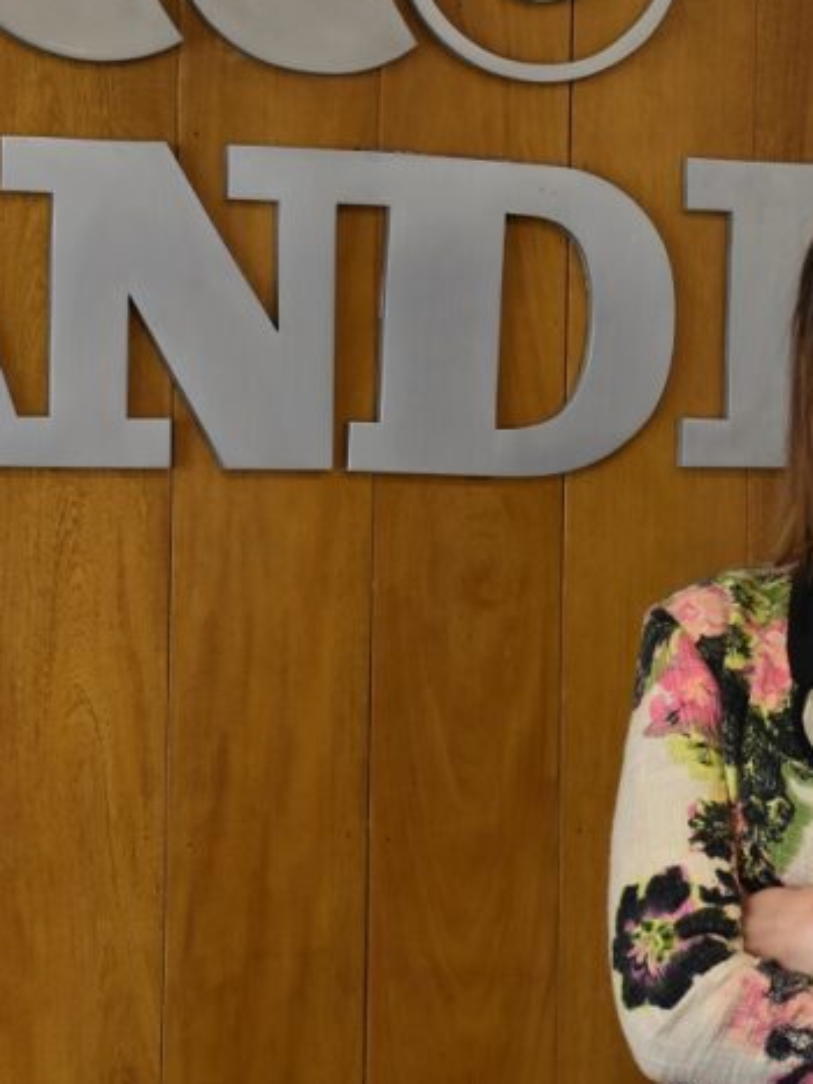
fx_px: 3384
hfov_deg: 13.7
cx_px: 511
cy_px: 422
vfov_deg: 18.2
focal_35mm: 108
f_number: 4.2
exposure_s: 1/60
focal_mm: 35
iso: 450
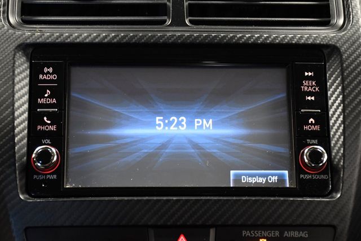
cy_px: 120
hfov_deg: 22.6
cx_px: 180
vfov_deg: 15.2
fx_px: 903
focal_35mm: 90
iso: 2500
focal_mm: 60
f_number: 5
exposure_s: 1/60
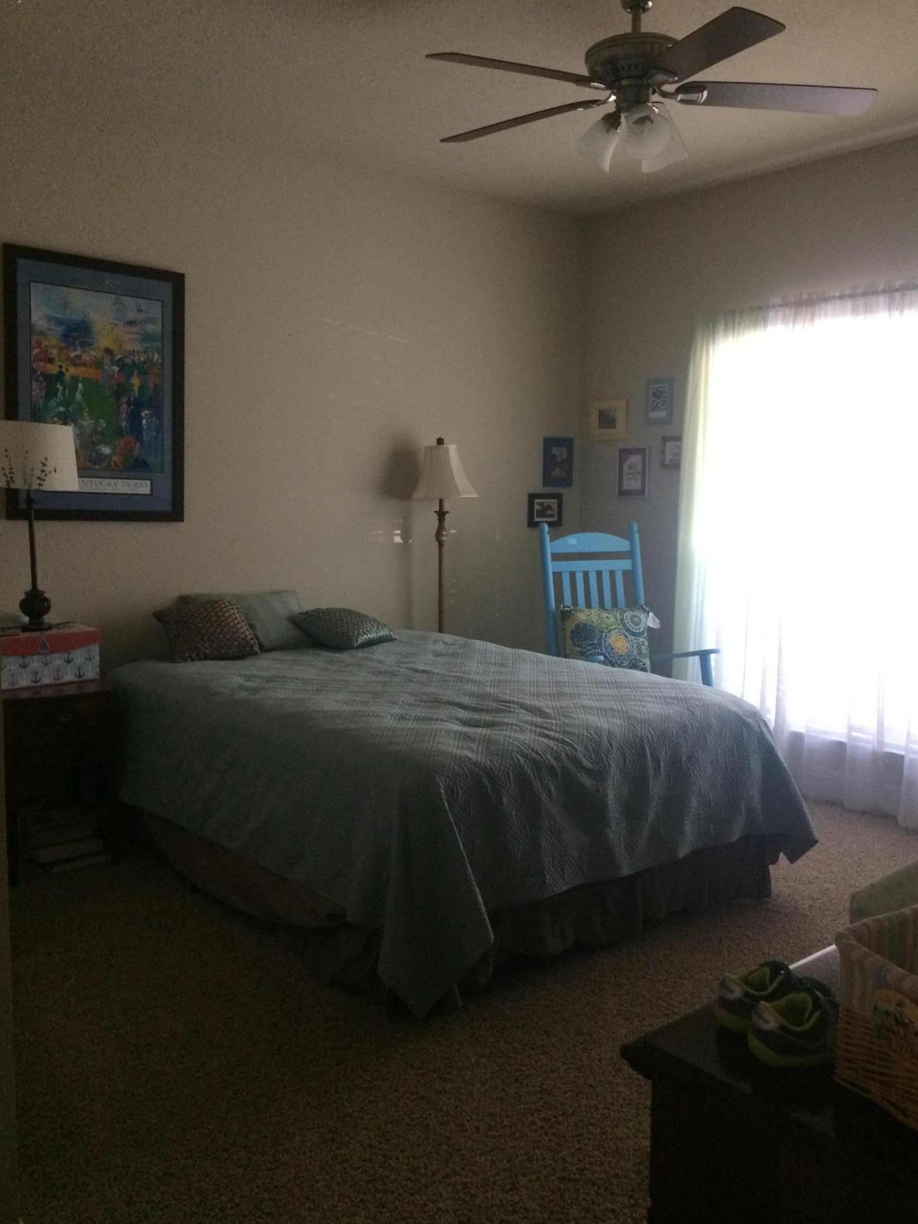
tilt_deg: -5.7
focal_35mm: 30
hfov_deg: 46.8
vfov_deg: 60.0
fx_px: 1061
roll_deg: +0.6
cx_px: 464
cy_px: 602
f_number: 2.2
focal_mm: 4.15
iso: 250
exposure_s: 1/30
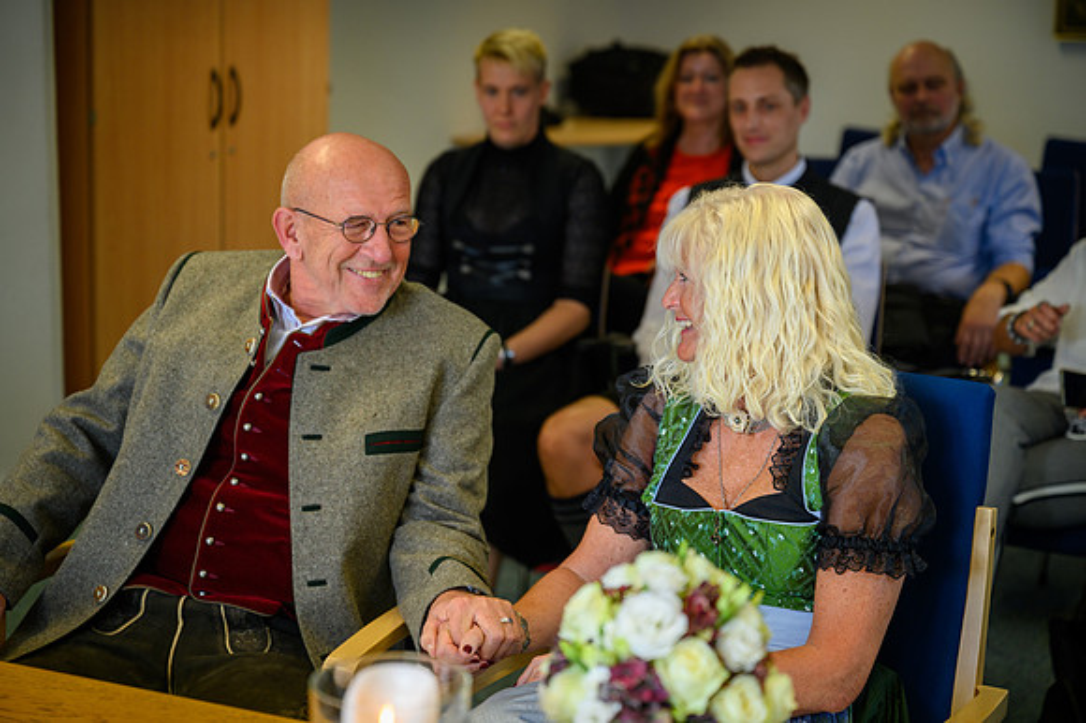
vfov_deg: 19.4
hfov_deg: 28.9
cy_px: 362
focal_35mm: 70
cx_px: 543
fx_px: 2110
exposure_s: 1/320
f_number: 3.2
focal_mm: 70
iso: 500
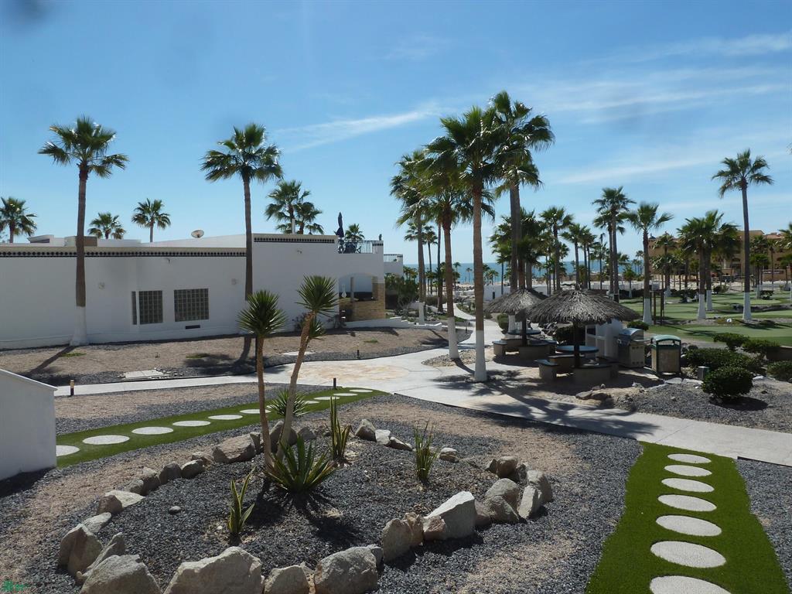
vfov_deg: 54.9
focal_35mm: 25
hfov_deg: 69.4
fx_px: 572
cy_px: 297
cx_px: 396
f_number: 5.6
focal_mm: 4.1
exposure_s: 1/500
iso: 80
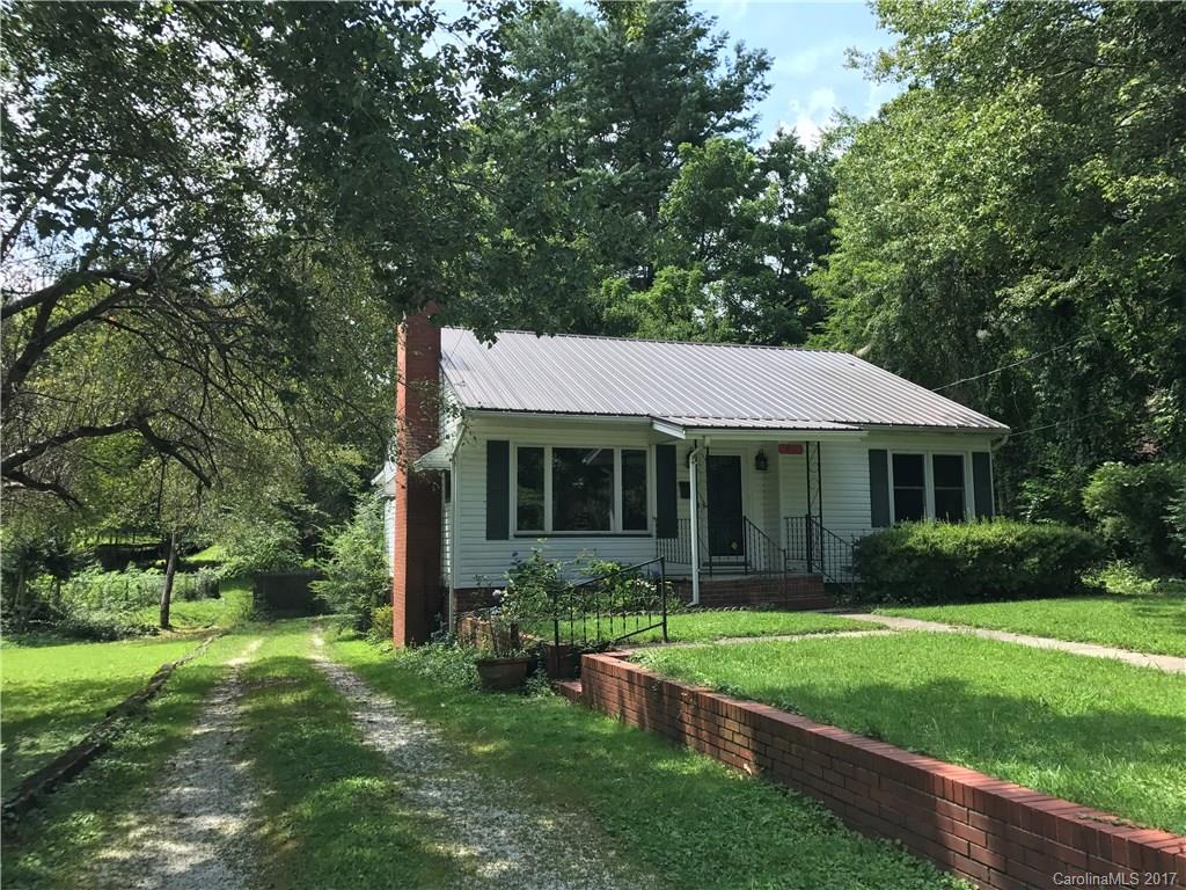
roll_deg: +0.9
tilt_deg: +6.7
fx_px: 959
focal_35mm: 28
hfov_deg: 63.4
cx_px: 593
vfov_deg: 49.7
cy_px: 445
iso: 20
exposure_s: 1/694
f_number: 1.8
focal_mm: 3.99
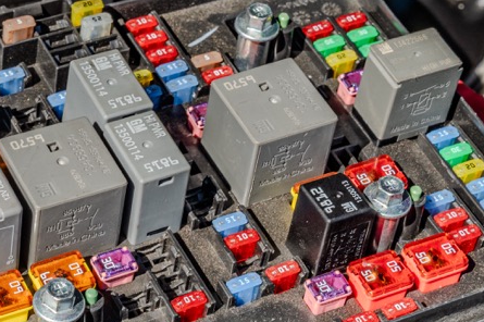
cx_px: 94
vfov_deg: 11.6
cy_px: 183
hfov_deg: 17.2
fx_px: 1585
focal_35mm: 118
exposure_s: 1/60
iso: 320
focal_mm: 41
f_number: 13
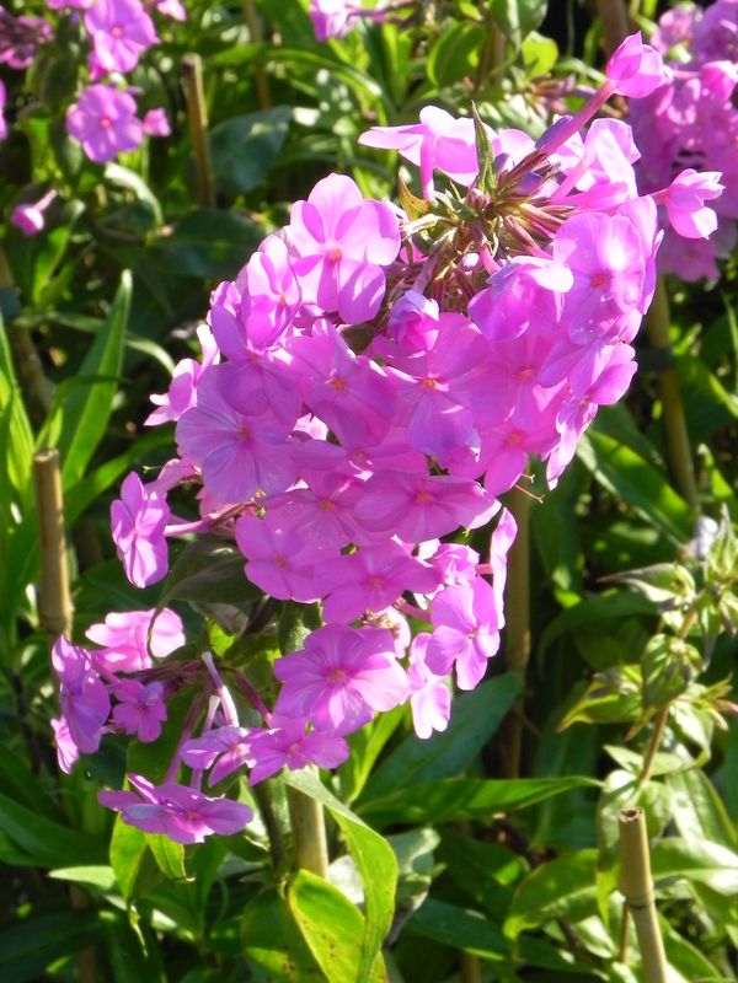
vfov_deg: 23.0
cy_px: 492
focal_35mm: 85
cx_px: 369
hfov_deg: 17.4
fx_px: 2416
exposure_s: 1/125
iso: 160
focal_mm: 15.1
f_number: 8
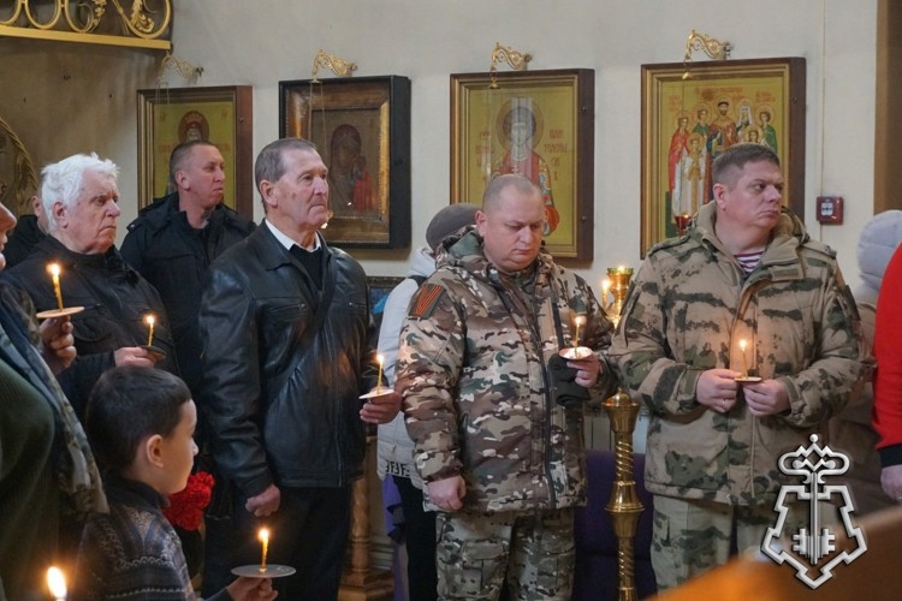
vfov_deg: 20.2
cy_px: 300
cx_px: 451
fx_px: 1691
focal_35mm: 68
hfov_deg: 29.9
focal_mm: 45
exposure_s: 1/50
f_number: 5
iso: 6400
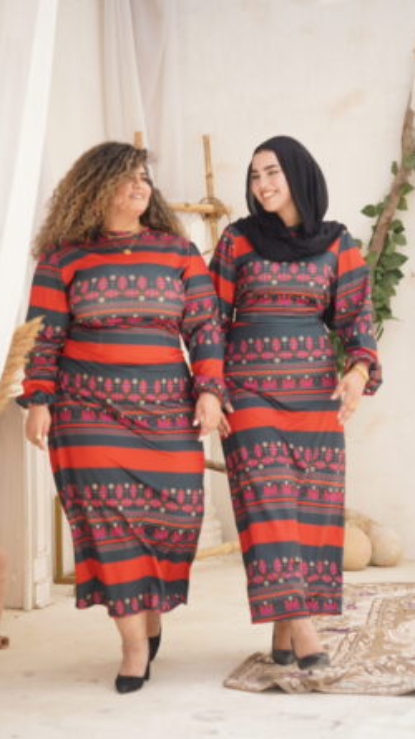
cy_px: 372
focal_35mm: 90
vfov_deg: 23.7
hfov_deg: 13.4
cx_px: 168
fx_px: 1762
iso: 320
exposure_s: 1/1000
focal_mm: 85
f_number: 2.2
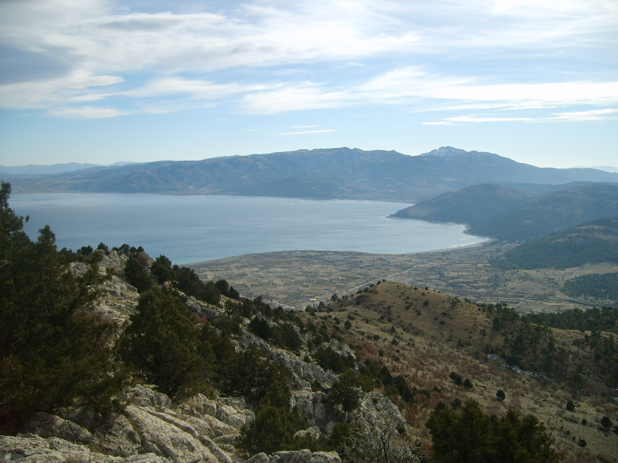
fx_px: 625
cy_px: 232
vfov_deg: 40.7
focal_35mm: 35
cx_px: 309
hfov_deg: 52.6
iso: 50
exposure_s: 1/180
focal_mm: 5.8
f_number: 7.1
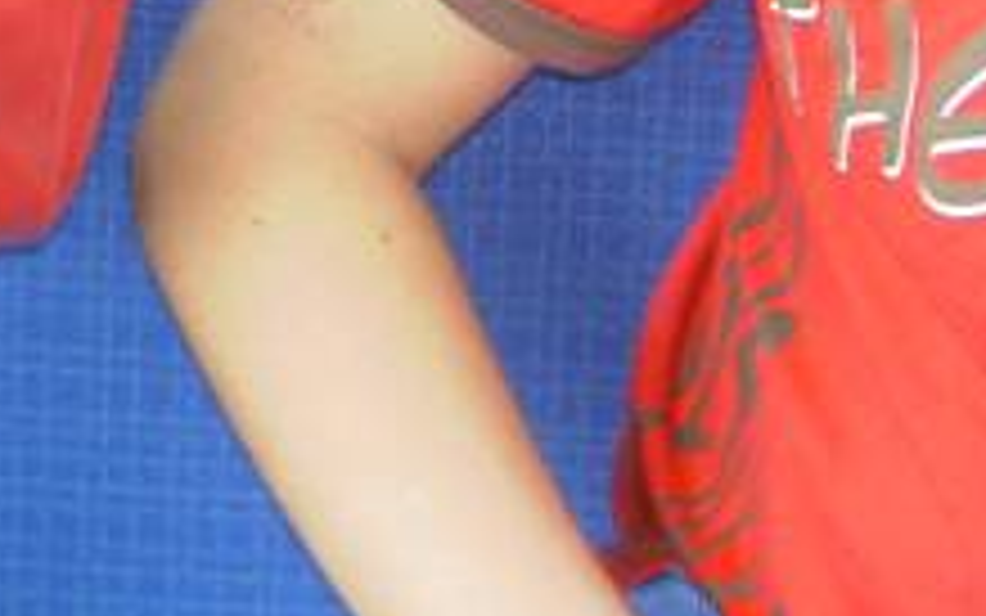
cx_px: -216
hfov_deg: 13.5
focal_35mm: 151
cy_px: -441
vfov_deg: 8.4
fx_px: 4059
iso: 100
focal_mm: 8
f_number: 2.8
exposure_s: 1/60
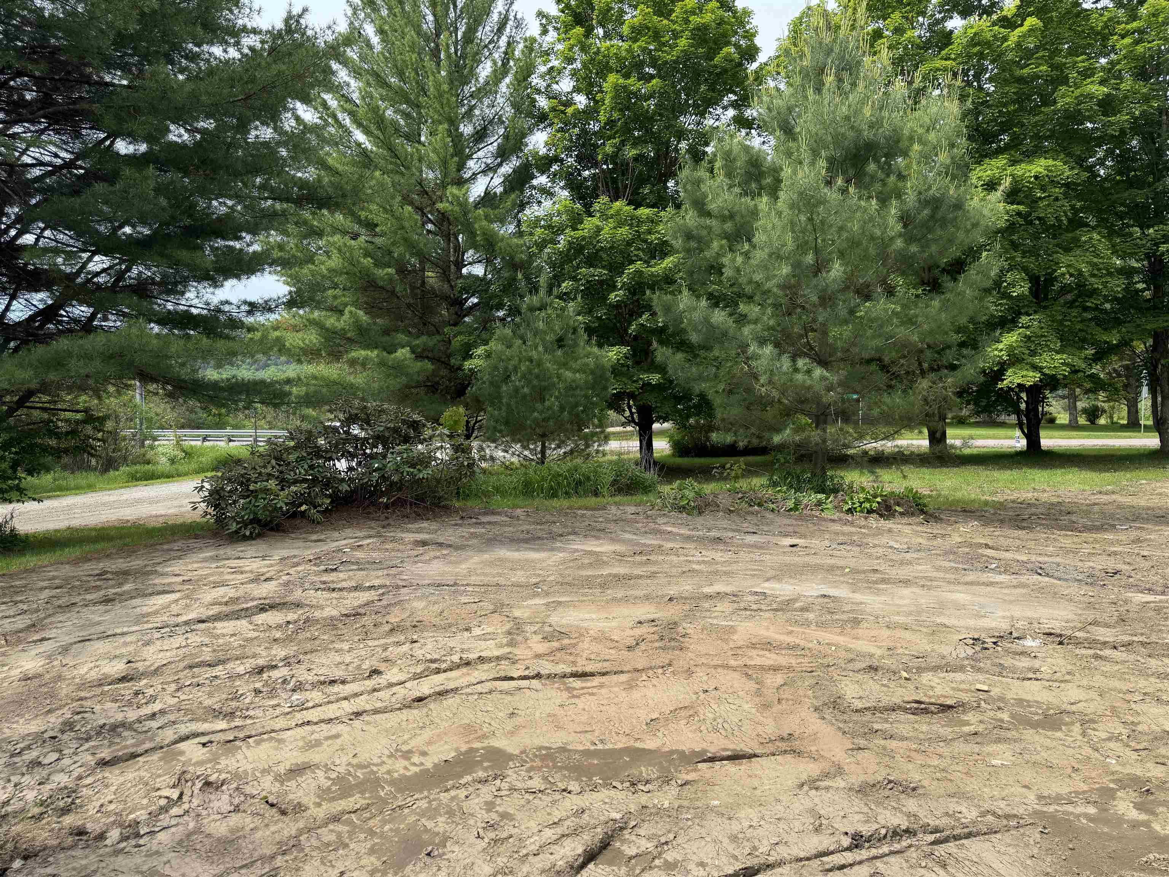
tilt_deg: -3.3
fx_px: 810
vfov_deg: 56.8
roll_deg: +0.1
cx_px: 584
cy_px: 438
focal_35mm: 24
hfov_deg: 71.6
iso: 80
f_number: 1.78
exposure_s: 1/1767
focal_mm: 6.76
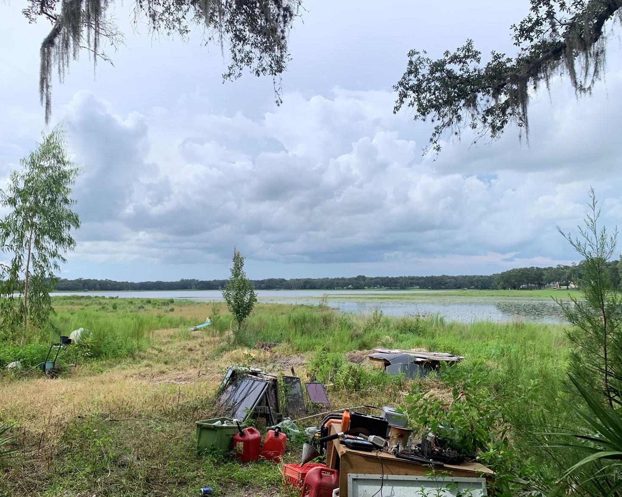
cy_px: 254
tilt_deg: +3.9
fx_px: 515
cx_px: 289
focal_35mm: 28
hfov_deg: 62.1
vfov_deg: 51.5
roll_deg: +0.1
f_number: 1.8
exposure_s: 1/1513
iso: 25
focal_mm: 4.25
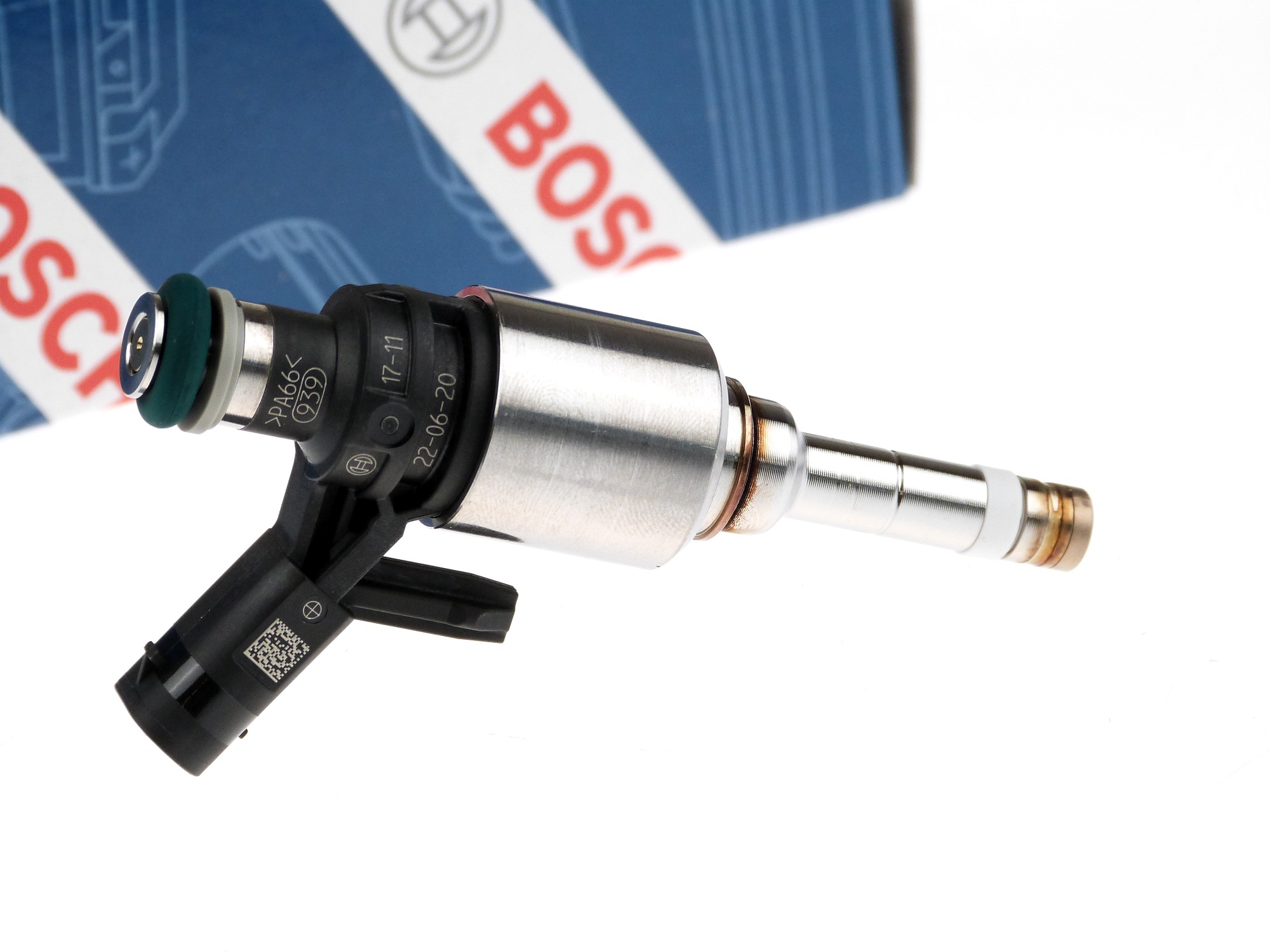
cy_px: 476
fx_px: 5907
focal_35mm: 161
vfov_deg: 9.2
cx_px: 635
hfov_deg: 12.3
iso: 200
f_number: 3.7
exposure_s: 1/200
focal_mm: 29
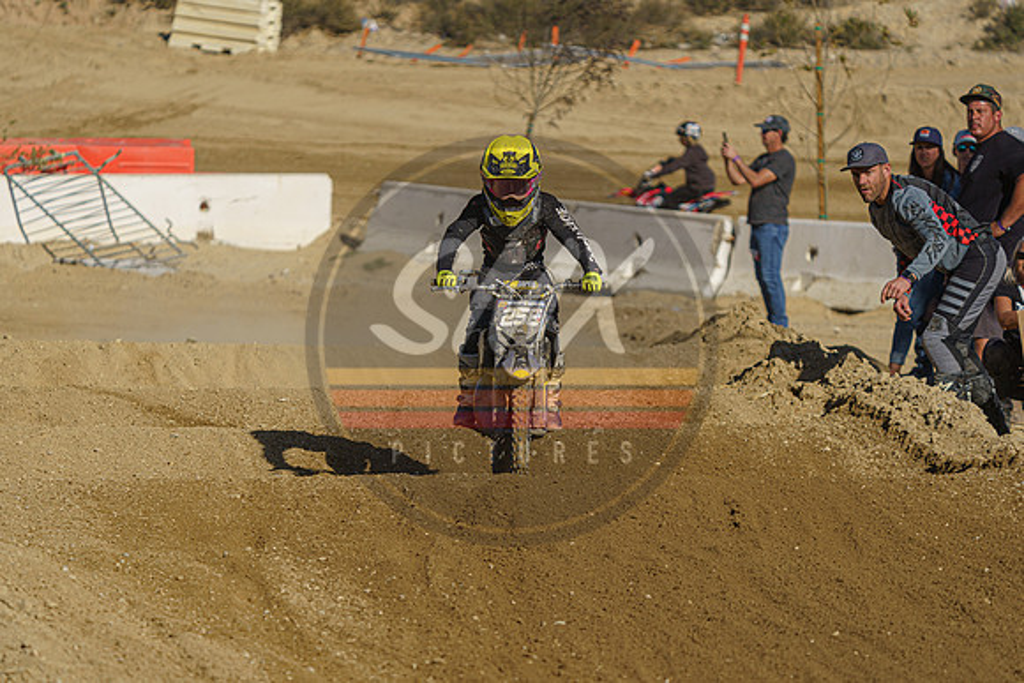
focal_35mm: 235
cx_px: 512
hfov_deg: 8.8
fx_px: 6690
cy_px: 342
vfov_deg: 5.8
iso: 100
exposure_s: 1/1000
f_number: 5.6
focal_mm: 232
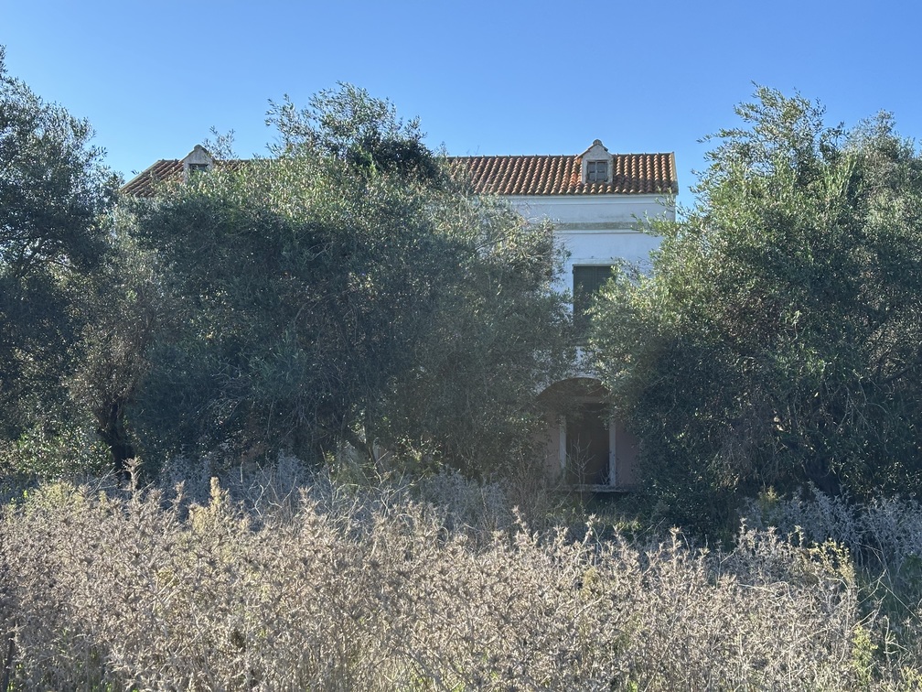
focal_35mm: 48
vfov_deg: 30.3
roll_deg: -1.7
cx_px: 461
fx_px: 1278
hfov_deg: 39.7
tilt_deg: +3.9
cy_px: 346
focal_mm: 6.86
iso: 64
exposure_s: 1/1565
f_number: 1.78
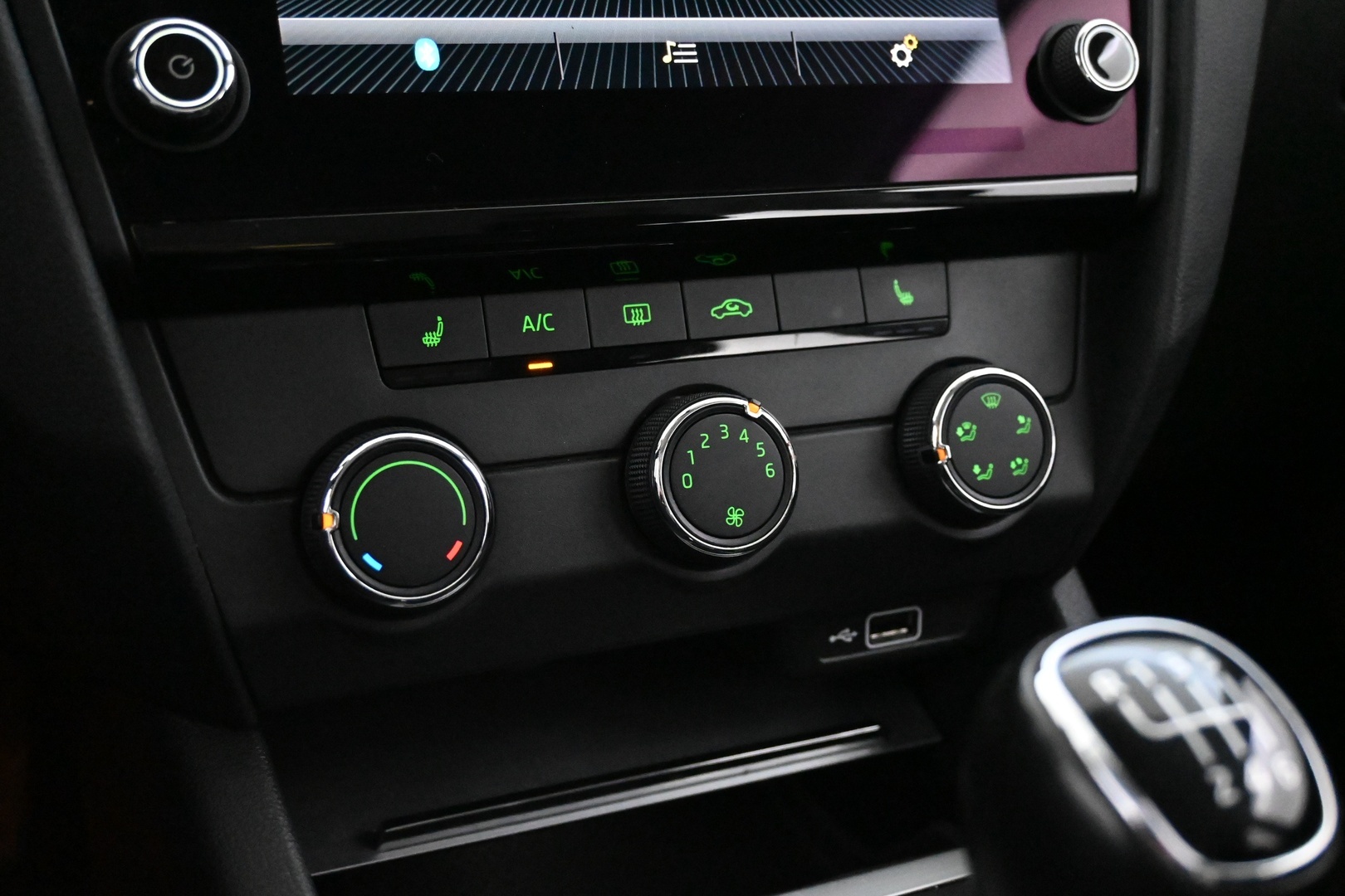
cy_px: 448
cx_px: 672
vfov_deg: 35.5
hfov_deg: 51.3
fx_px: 1401
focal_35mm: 38
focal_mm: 25
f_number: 4.2
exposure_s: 1/40
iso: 12800
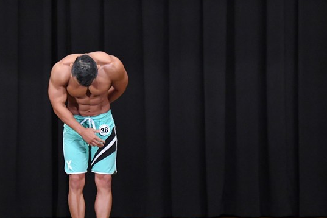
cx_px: 106
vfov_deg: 4.4
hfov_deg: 6.6
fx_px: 2843
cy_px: 134
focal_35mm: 313
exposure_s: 1/400
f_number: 5.6
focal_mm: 145
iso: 8000
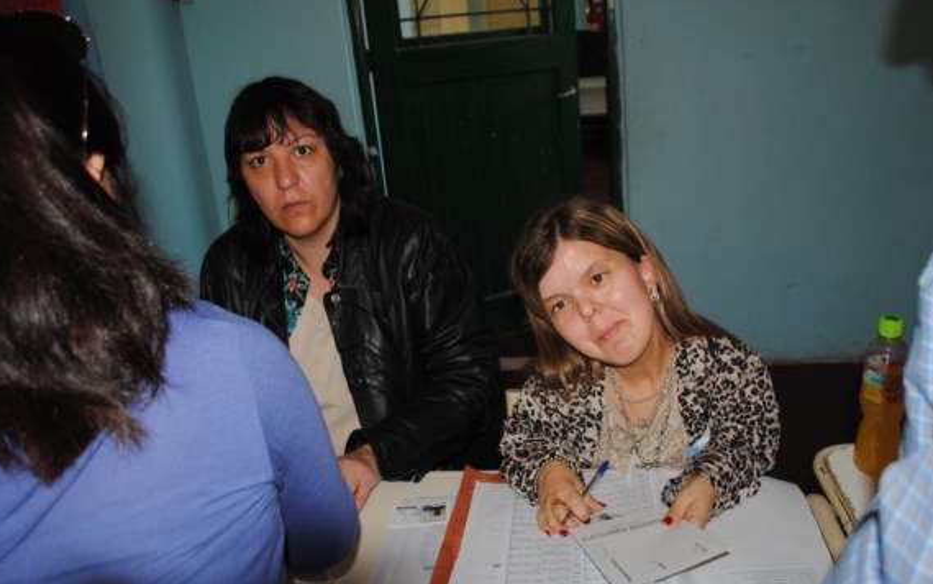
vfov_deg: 40.6
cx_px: 498
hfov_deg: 61.2
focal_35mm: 31
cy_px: 310
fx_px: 788
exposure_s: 1/60
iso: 200
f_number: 3.5
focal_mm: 18
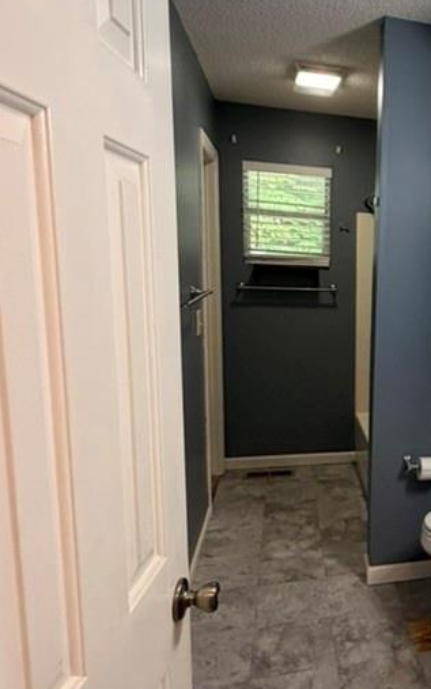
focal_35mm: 30
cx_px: 458
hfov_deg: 36.3
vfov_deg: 62.9
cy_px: 357
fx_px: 564
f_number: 2.2
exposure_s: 1/60
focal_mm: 2.22
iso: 320
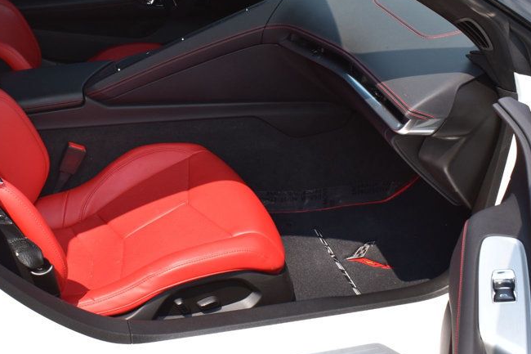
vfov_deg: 25.8
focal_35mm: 52
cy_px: 112
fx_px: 767
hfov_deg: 38.0
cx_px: 199
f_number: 10
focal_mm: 22
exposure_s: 1/320
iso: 400
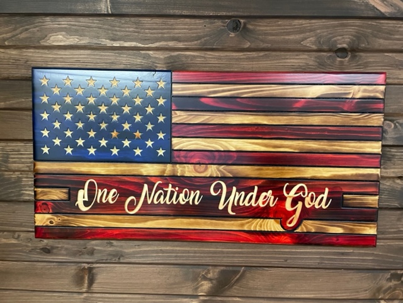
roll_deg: -0.8
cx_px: 202
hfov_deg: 67.3
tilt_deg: -2.0
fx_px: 303
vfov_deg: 53.1
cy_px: 152
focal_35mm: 26
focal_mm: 4.2
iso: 640
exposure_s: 1/40
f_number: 1.6
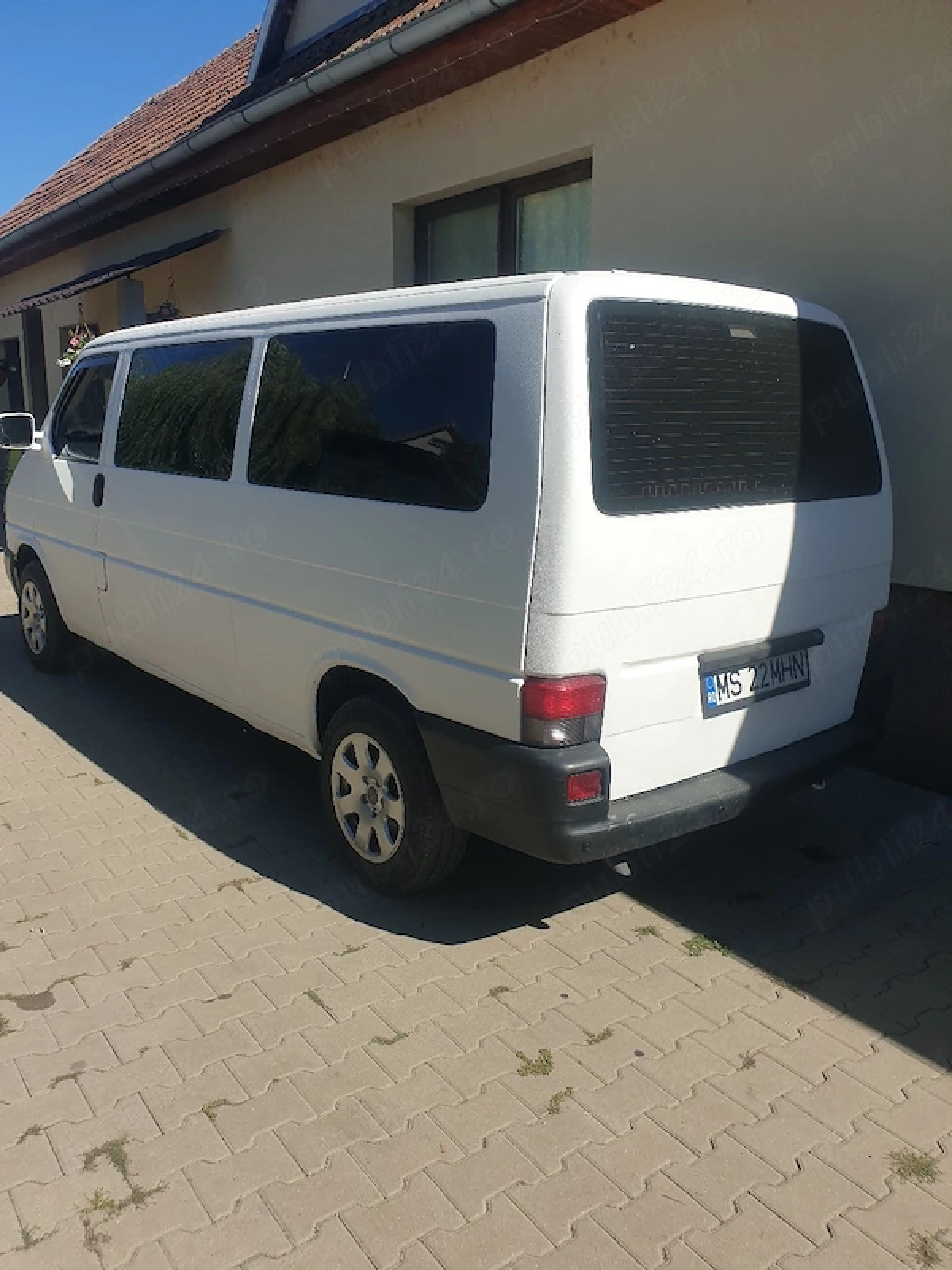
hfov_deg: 53.1
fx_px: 953
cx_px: 476
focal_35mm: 26
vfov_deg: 67.3
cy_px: 635
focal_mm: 4.3
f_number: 2.4
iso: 50
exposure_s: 1/2500
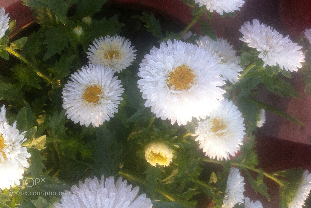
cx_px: 154
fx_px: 320
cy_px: 90
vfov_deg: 35.9
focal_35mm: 37
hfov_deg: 51.9
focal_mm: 3.85
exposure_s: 1/133
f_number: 2.8
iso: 80
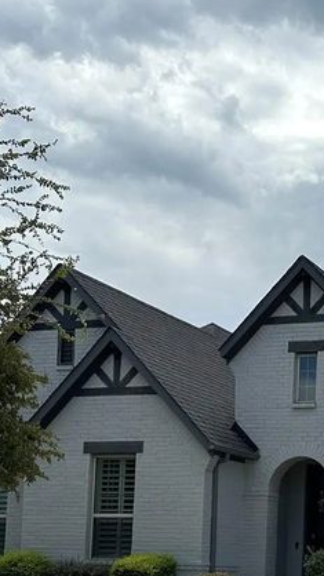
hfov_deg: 17.5
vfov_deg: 31.4
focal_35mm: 64
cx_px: 433
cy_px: 508
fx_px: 978
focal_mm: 6.86
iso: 80
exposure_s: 1/7042
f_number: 1.78
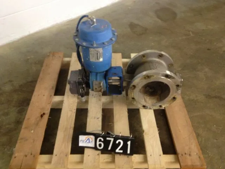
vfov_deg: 40.7
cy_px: 84
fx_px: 227
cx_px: 112
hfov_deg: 52.6
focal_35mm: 35
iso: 200
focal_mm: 4.28
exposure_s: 1/20
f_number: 2.4
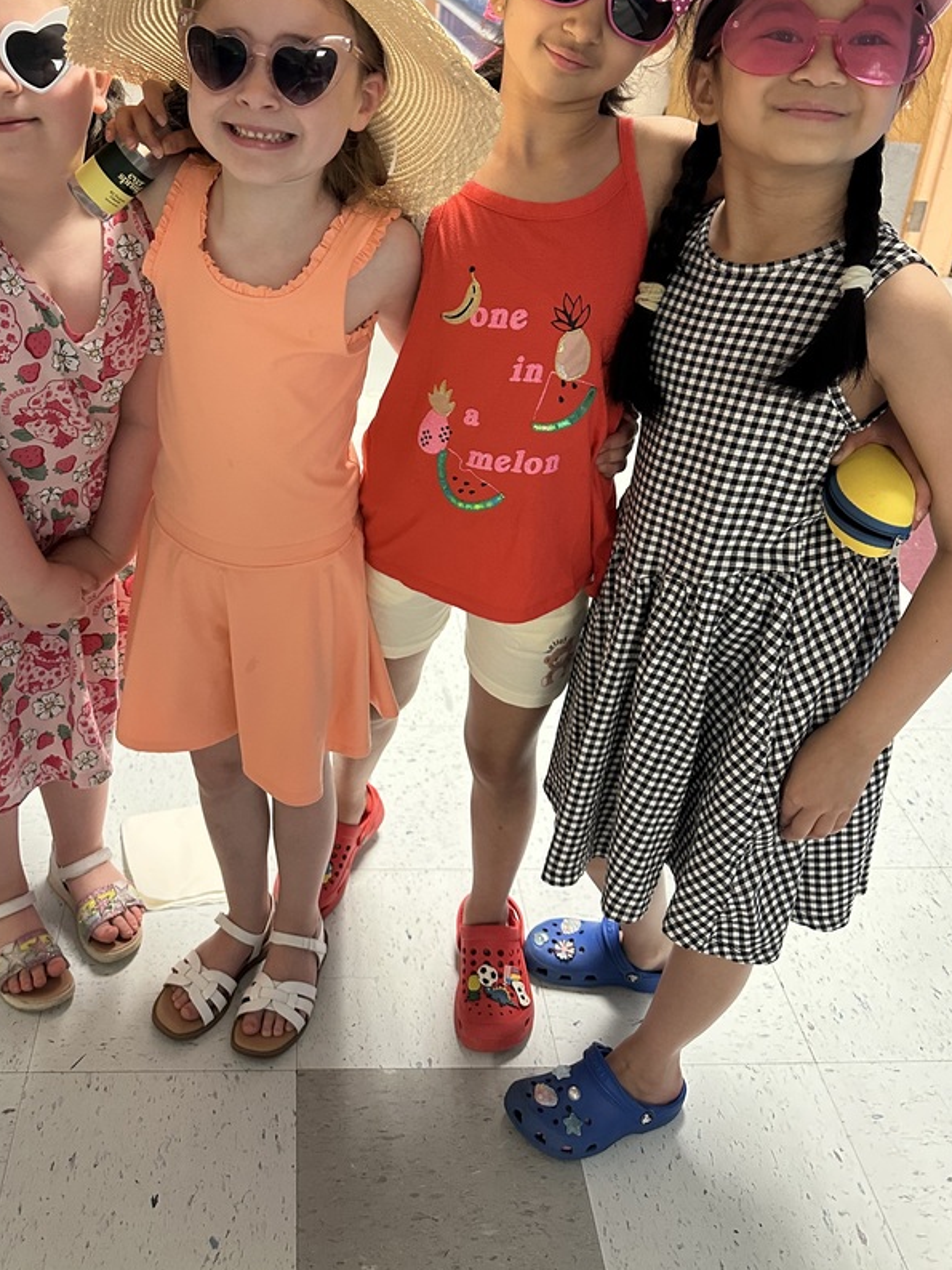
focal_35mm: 31
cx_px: 354
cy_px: 464
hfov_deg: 45.1
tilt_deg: -26.5
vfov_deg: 57.5
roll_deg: -1.9
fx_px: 1136
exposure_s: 1/60
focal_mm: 6.86
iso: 500
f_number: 1.78
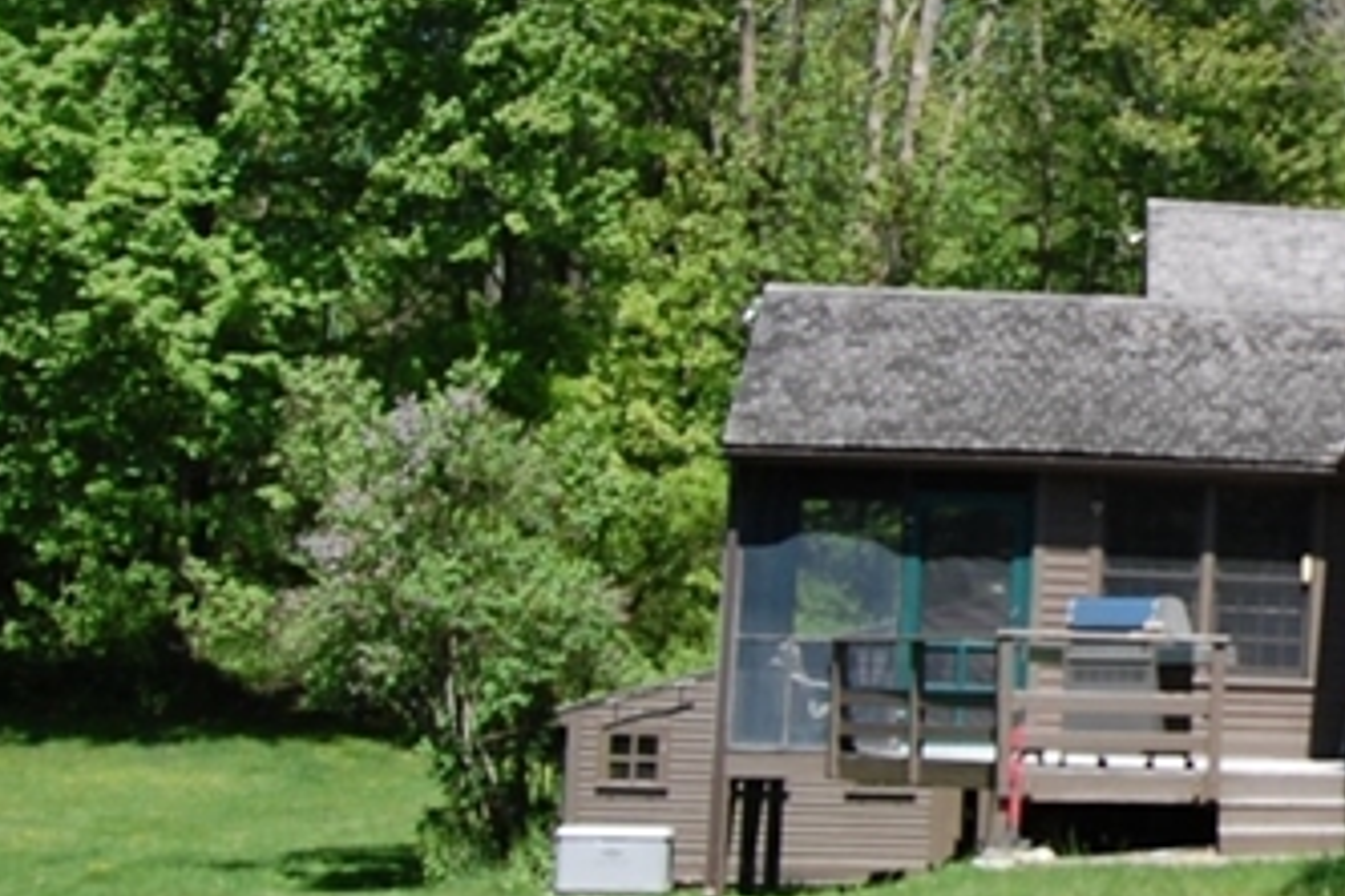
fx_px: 3101
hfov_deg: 21.5
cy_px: 341
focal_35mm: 83
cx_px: 1866
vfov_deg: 16.4
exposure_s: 1/250
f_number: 8
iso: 200
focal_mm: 18
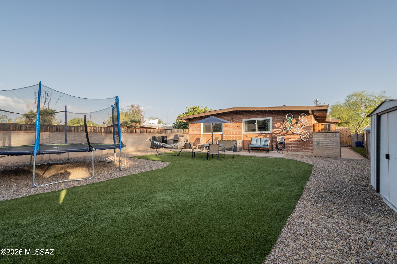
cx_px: 198
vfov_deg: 77.3
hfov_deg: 100.4
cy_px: 132
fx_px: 165
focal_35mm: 15
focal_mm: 10
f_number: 16
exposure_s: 1/125
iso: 800
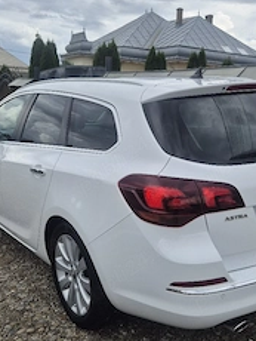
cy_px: 175
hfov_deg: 35.9
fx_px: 394
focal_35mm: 40
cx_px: 155
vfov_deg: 46.7
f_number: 1.8
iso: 25
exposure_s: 1/2000
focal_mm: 5.4
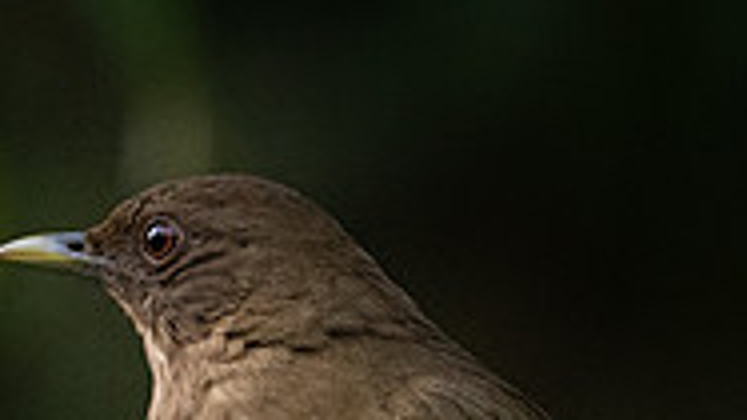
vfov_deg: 0.6
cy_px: 375
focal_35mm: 1978
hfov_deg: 1.1
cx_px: 356
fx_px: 39162
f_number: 7.1
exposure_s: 1/320
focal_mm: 350
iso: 2500
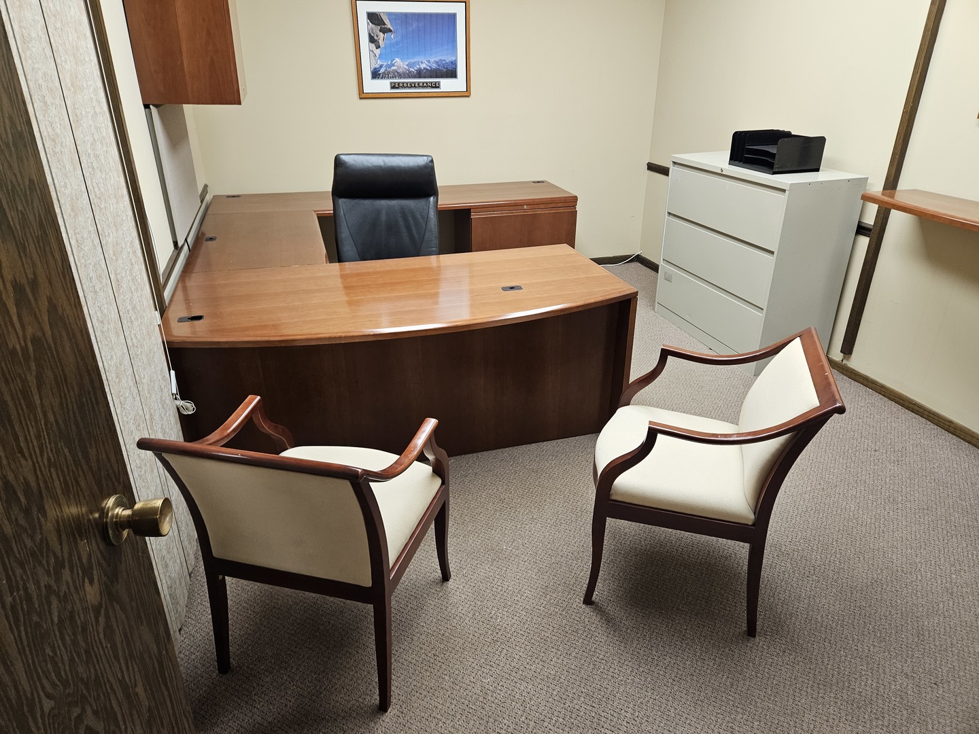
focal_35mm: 23
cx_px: 490
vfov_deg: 58.9
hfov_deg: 73.9
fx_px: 650
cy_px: 367
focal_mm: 5.4
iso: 200
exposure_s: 1/120
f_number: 1.8
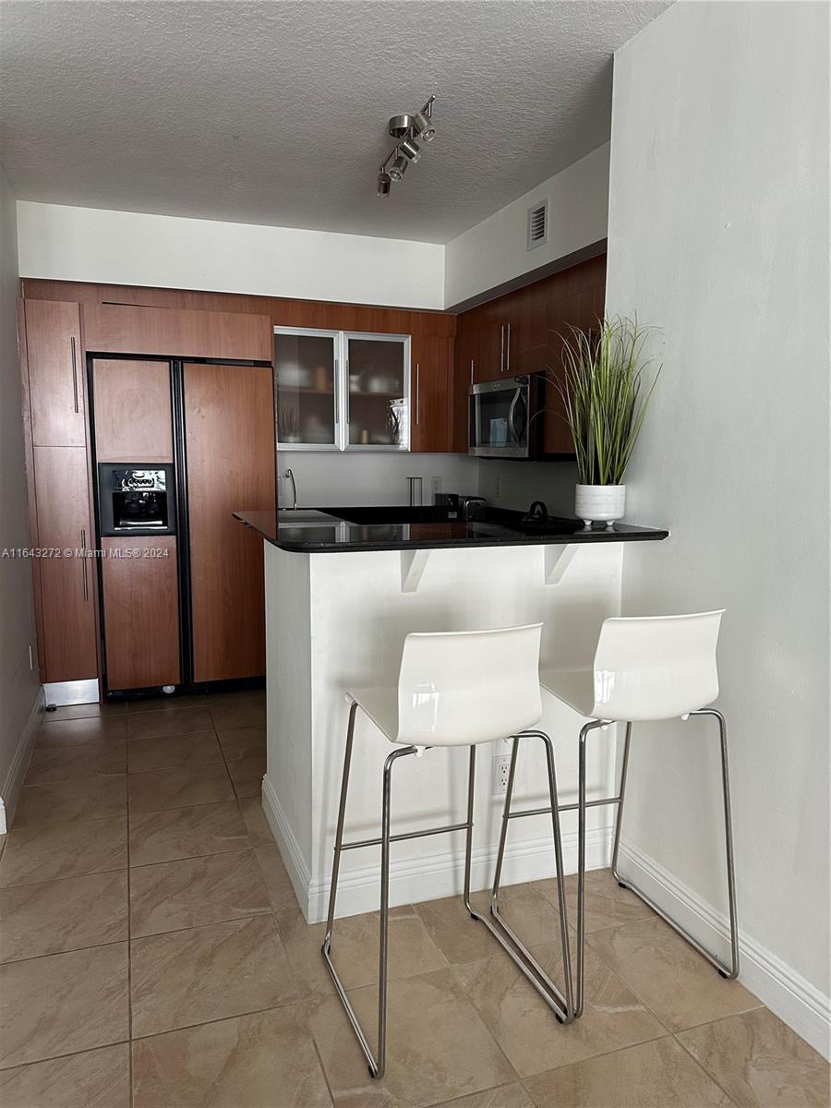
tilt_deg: -6.6
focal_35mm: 24
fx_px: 768
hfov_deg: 56.8
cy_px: 554
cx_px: 416
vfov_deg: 71.6
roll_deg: +0.6
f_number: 1.78
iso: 250
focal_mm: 6.86
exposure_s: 1/117
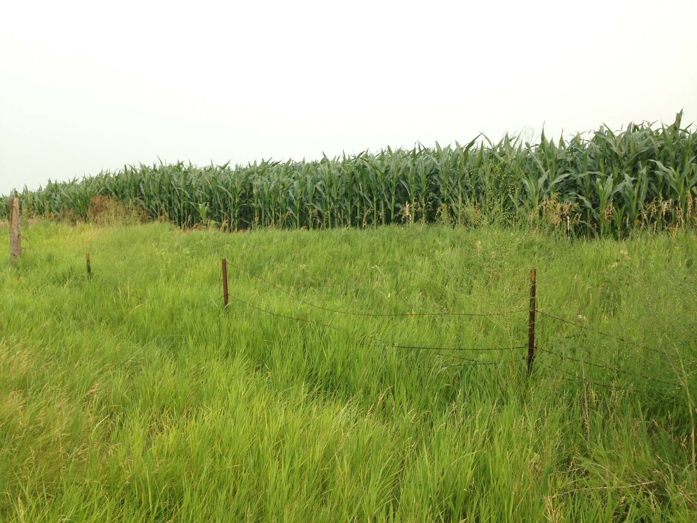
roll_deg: +1.8
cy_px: 262
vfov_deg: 42.9
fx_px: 664
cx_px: 348
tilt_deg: -4.9
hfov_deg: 55.4
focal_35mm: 33
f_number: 2.4
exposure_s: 1/547
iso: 50
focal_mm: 4.12
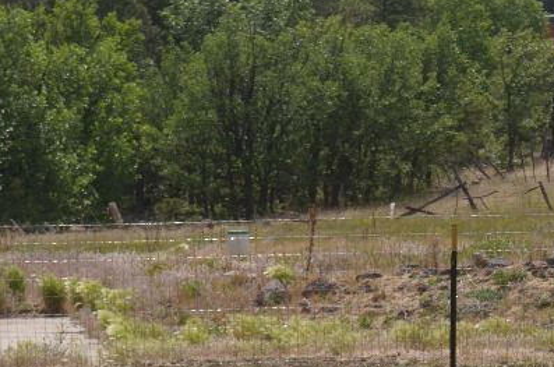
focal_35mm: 250
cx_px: 737
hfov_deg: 8.2
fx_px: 3832
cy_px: -52
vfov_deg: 5.5
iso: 100
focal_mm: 55
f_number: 11
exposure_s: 1/200
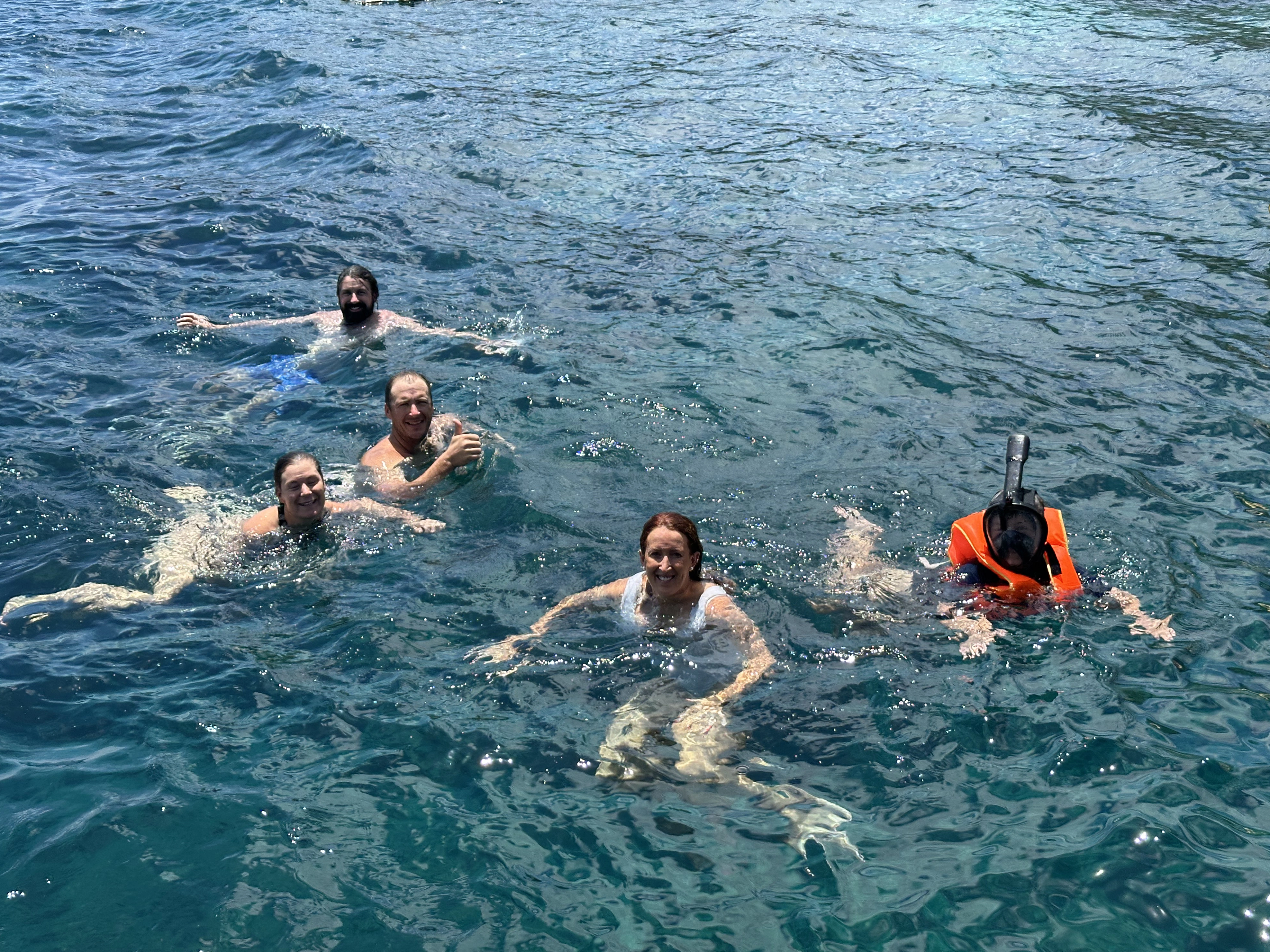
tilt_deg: -21.7
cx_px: 631
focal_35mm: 49
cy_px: 482
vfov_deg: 29.7
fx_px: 1798
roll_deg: +1.7
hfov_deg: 38.9
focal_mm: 6.86
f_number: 1.78
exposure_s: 1/2890
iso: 64
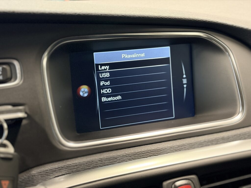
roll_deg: +0.4
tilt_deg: -17.9
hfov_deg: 36.8
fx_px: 377
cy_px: 94
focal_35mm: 52
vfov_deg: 28.0
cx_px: 126
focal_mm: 5.96
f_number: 1.6
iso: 320
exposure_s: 1/30
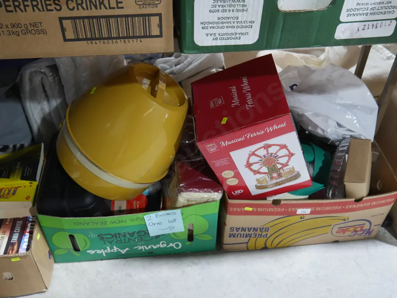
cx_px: 198
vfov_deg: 41.8
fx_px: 390
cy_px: 149
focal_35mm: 34
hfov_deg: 53.9
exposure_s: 1/60
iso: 1000
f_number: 4
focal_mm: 17
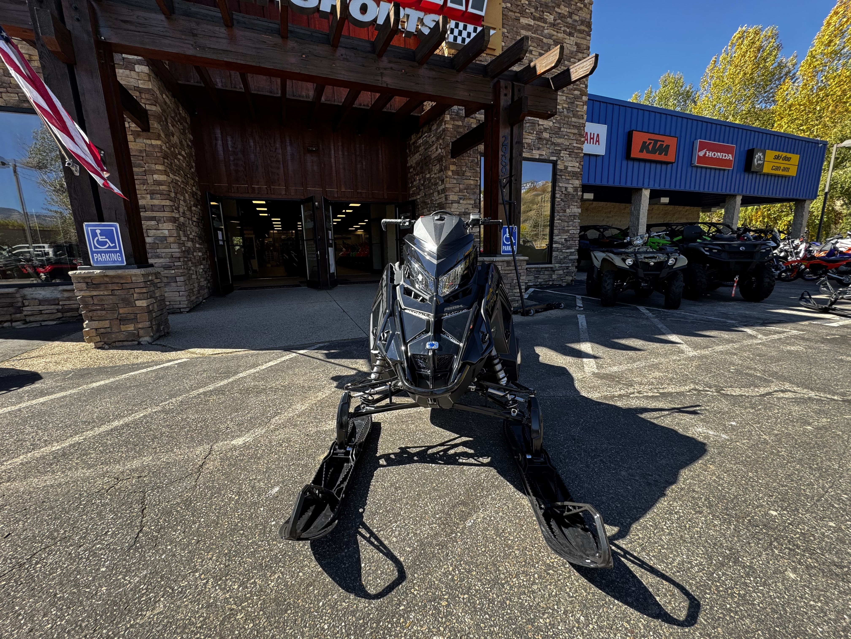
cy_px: 320
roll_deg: +1.8
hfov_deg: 102.1
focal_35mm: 14
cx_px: 426
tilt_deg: -12.1
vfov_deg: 85.7
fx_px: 344
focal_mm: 2.22
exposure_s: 1/278
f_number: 2.2
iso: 40
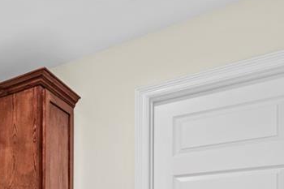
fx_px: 323
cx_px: -60
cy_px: 232
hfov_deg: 36.3
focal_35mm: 41
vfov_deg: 28.1
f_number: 8
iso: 100
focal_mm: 14
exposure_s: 1.6
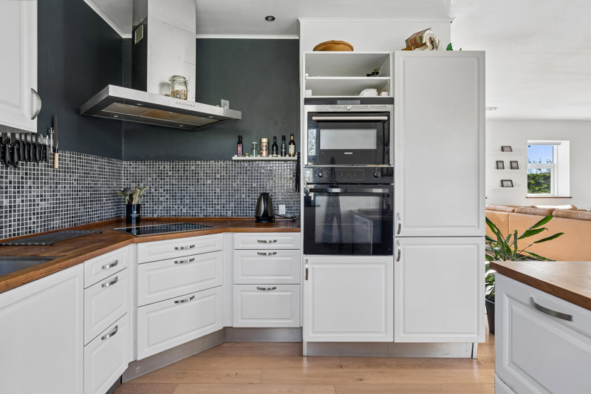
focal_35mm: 19
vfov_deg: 64.5
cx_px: 296
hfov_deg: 86.9
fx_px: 312
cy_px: 197
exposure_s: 1/13
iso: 200
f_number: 8
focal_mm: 19
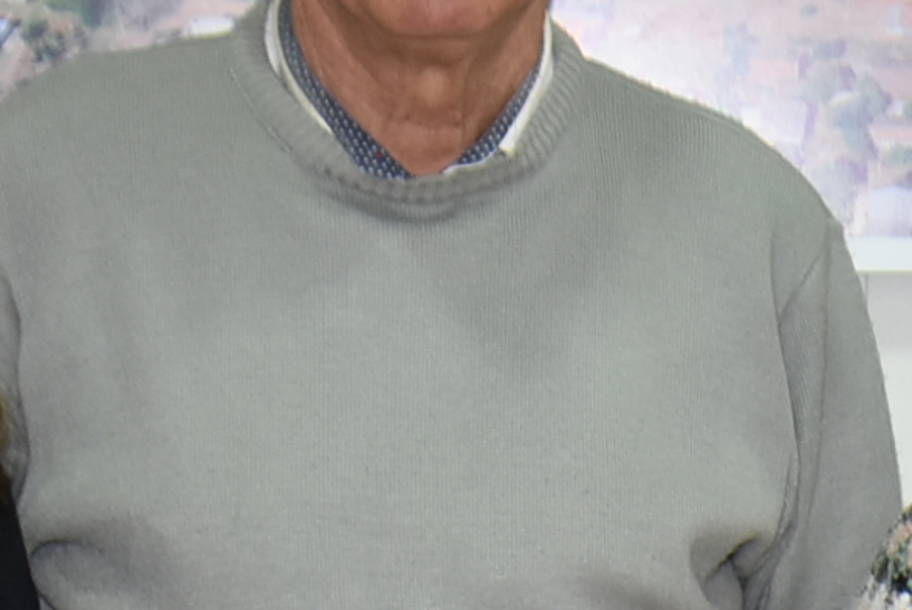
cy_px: 721
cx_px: 982
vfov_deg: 6.9
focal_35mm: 198
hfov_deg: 10.3
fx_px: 5021
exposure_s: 1/60
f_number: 3.8
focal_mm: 26
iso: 640
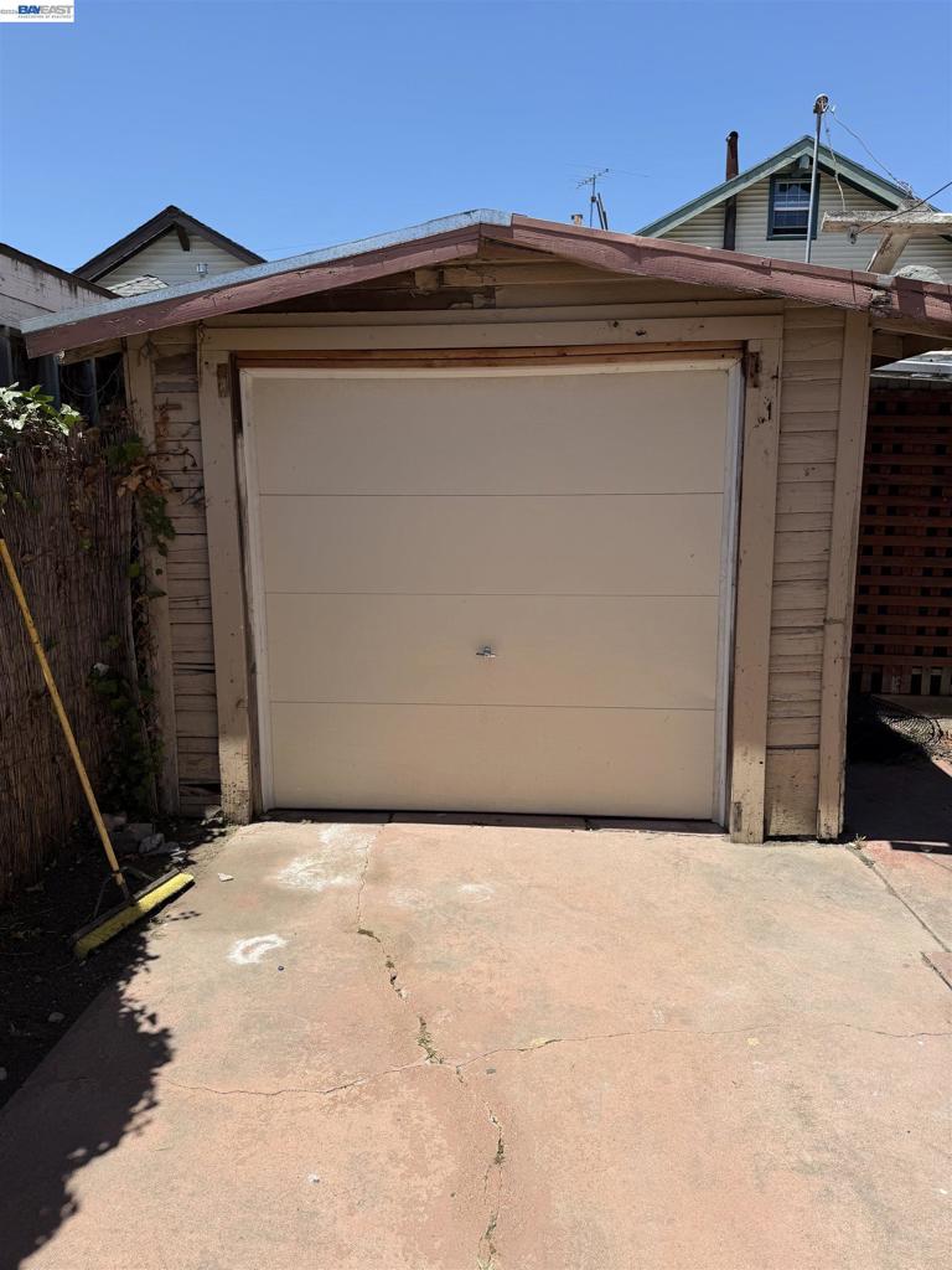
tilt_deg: -11.8
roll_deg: -0.4
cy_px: 635
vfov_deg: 71.6
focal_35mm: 24
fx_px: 880
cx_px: 476
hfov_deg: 56.8
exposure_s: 1/4673
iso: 80
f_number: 1.78
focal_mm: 6.76
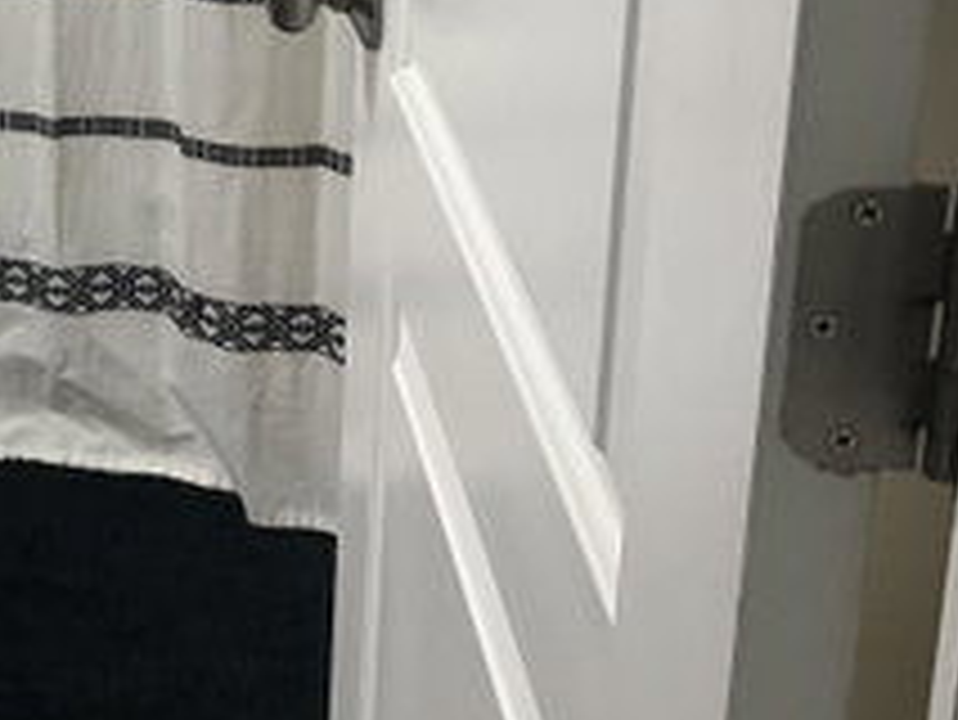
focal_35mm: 87
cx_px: -295
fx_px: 2409
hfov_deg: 20.5
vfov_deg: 16.3
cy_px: -130
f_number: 1.8
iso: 64
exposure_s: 1/60
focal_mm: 3
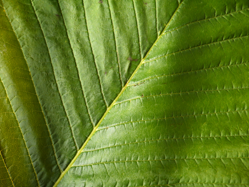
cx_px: 124
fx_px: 432
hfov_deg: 32.2
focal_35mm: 60
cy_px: 94
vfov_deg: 24.4
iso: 400
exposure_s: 1/320
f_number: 5.3
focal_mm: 30
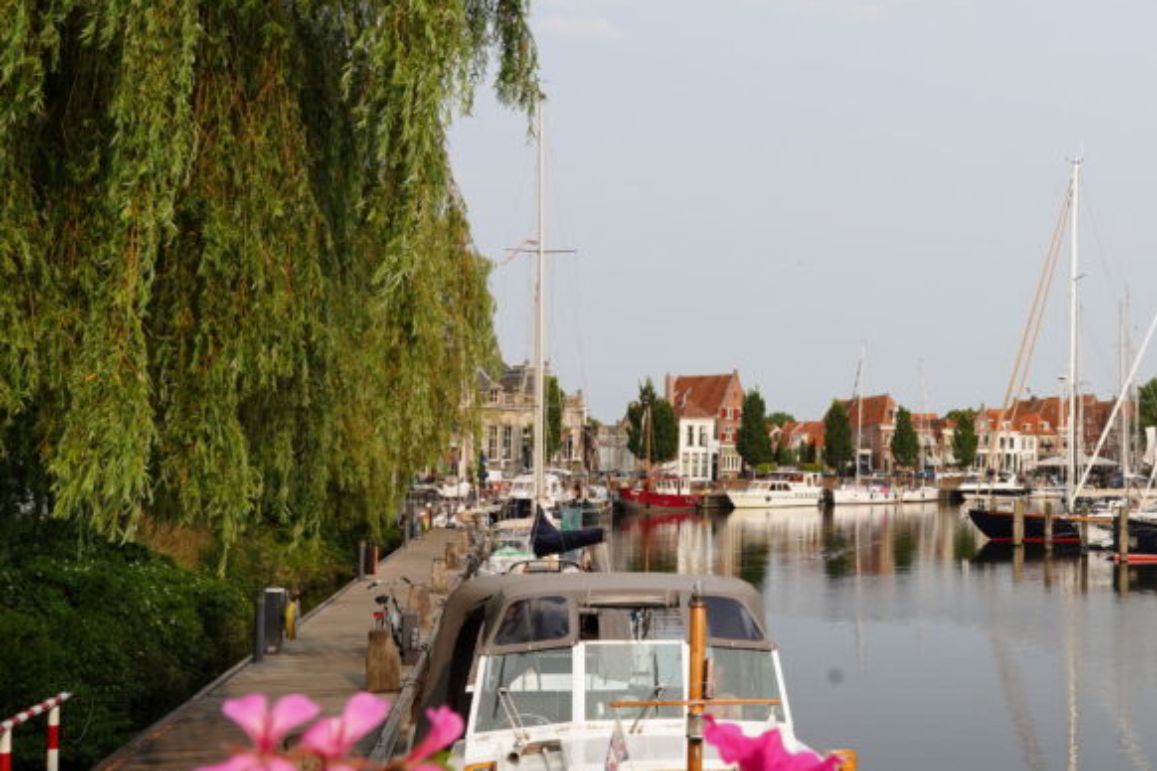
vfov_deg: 26.5
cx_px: 1004
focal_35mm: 51
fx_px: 1639
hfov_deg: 36.8
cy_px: 398
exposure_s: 1/250
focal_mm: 29
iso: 320
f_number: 11
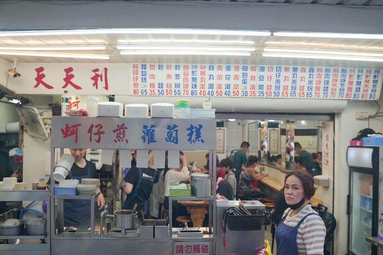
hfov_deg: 63.7
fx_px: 308
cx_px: 197
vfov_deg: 44.9
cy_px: 131
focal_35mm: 29
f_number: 4
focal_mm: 28
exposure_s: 1/160
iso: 800
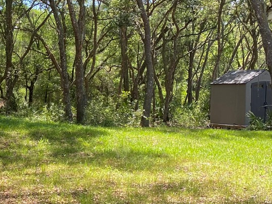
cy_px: 103
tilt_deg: -1.9
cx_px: -45
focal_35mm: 75
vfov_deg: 19.6
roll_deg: -0.5
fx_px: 589
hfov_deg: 23.9
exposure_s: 1/321
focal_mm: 4.25
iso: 32
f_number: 1.8
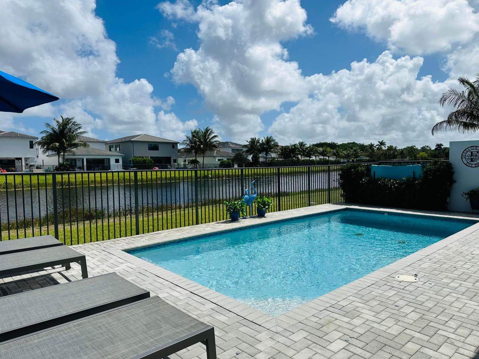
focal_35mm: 24
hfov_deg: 71.6
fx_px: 332
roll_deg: +0.2
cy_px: 180
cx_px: 240
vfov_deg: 56.8
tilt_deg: -3.3
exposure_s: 1/12048
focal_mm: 6.86
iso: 80
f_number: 1.78
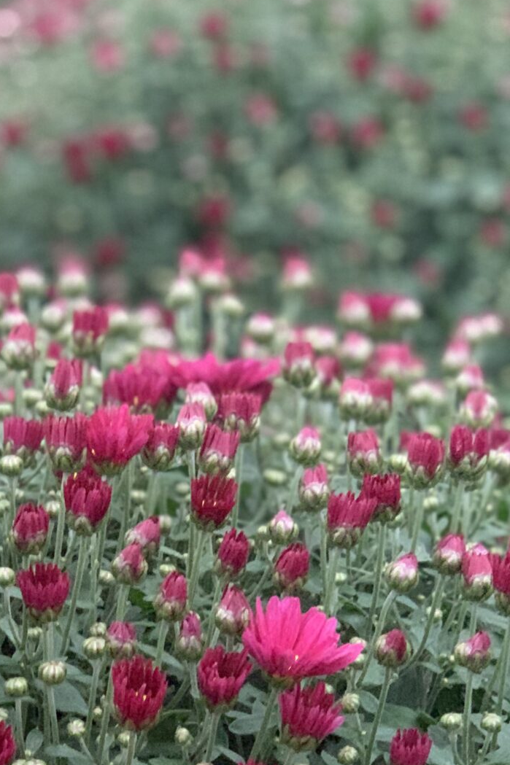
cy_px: 724
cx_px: 148
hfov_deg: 10.4
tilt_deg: -24.6
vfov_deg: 15.3
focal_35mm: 132
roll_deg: +1.5
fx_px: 2806
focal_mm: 6
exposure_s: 1/60
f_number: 2.4
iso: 400
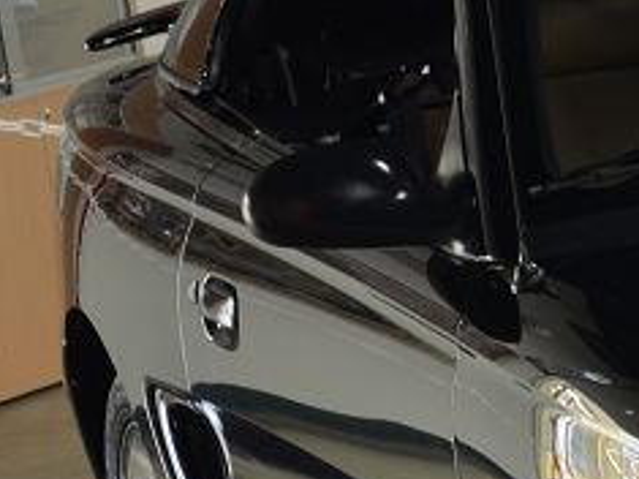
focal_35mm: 351
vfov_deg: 4.2
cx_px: 1292
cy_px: 385
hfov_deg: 5.5
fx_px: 6476
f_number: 6.3
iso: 800
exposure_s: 1/5
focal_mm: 58
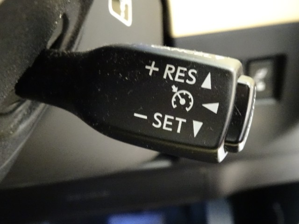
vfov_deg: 33.6
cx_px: 150
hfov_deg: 43.9
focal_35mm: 43
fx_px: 371
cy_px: 112
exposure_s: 1/4
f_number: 4
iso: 2000
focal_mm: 7.3
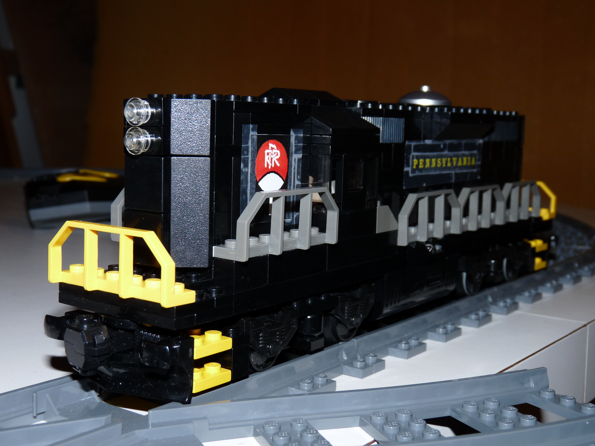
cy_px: 223
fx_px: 825
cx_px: 298
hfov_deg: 39.7
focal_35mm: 48
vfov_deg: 30.3
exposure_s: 1/60
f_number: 4
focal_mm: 8.5
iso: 100
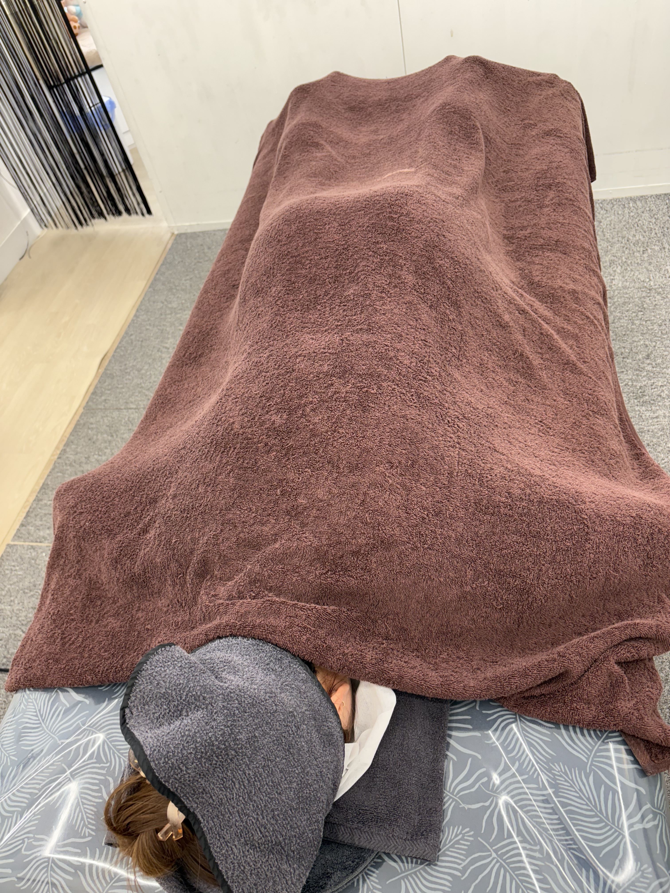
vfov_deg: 67.3
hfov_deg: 53.1
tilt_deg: -46.6
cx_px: 335
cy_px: 446
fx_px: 671
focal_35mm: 26
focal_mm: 5.96
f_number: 1.6
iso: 100
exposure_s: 1/120
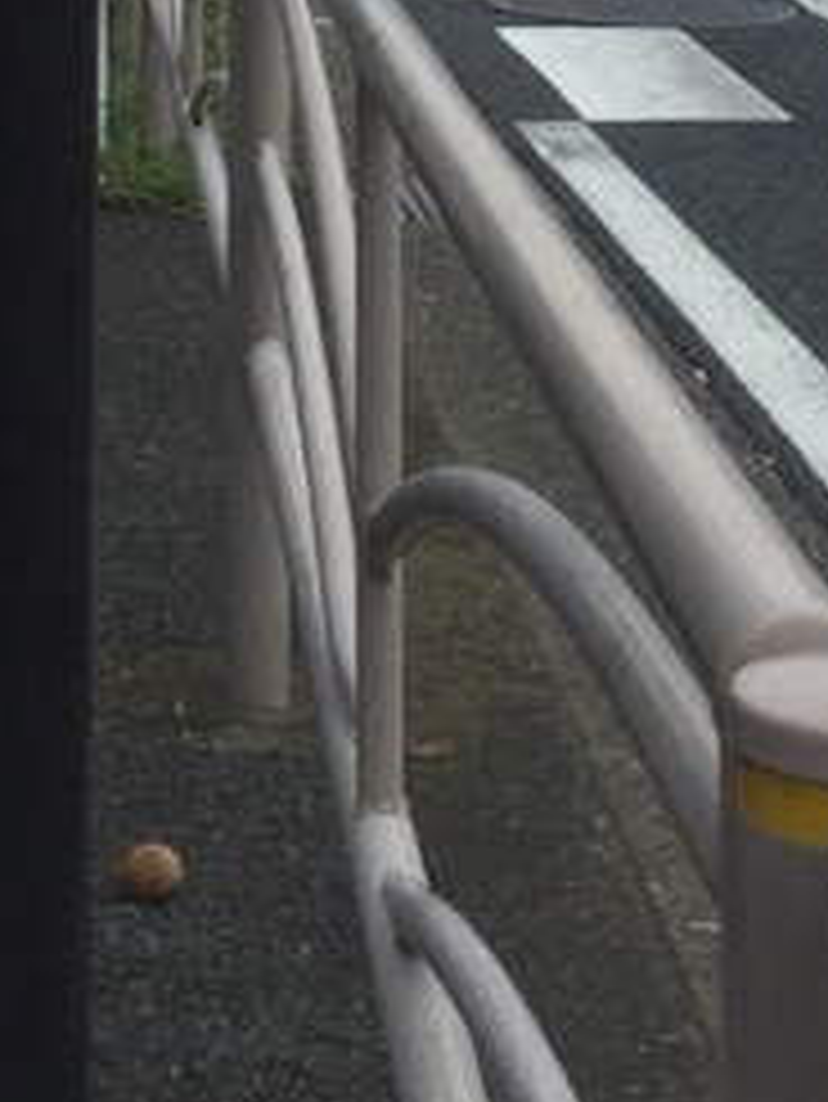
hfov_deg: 12.1
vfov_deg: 13.6
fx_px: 3856
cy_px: -1169
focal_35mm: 121
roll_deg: -1.2
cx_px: 27
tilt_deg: +9.6
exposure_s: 1/746
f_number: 2.2
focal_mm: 4.15
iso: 32
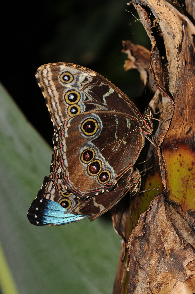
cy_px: 147
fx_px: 1283
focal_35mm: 158
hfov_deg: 8.7
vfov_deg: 13.1
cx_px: 98
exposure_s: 1/125
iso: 200
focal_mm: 105
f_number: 10
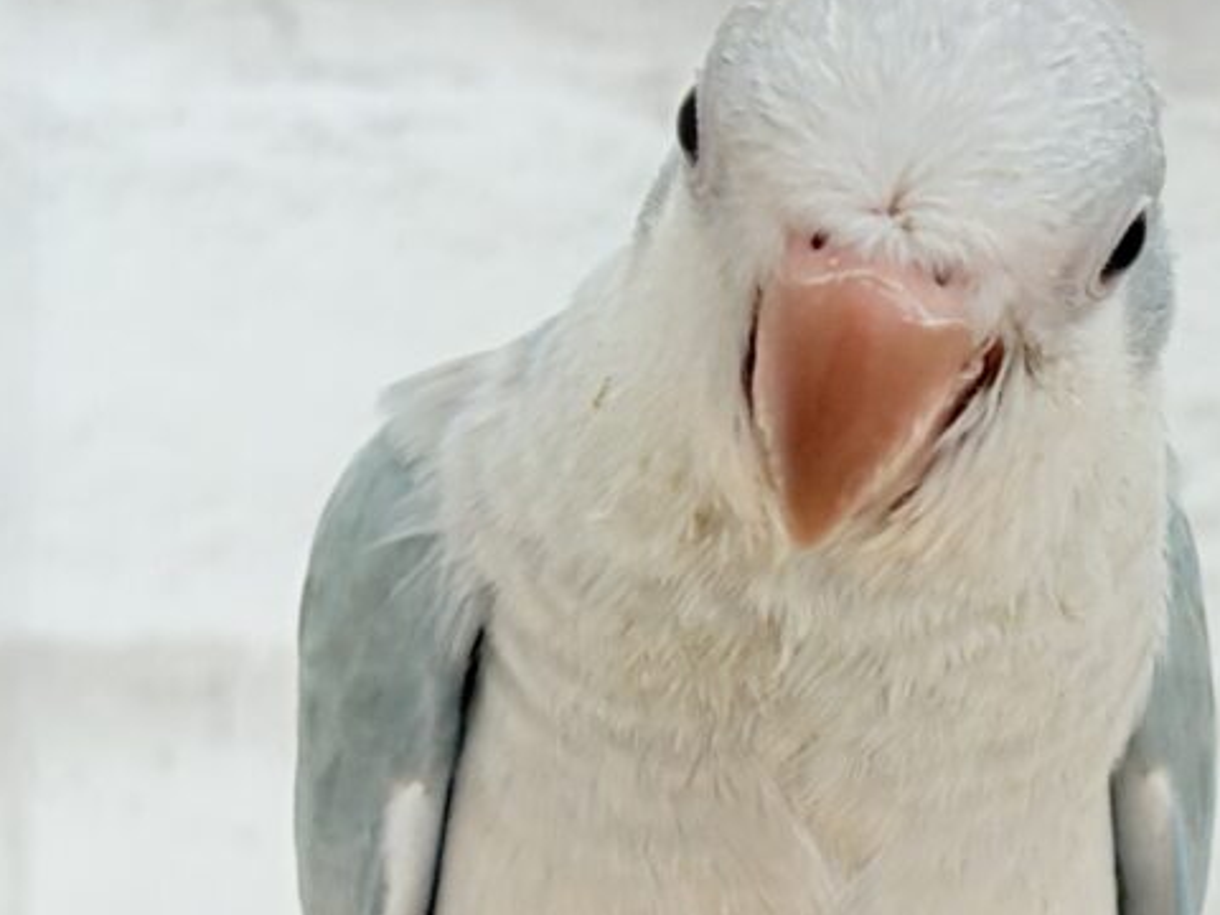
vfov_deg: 11.4
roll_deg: -0.4
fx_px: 4582
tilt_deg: +2.5
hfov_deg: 15.0
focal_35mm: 130
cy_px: 702
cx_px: 1146
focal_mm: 5.96
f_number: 1.6
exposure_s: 1/100
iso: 64
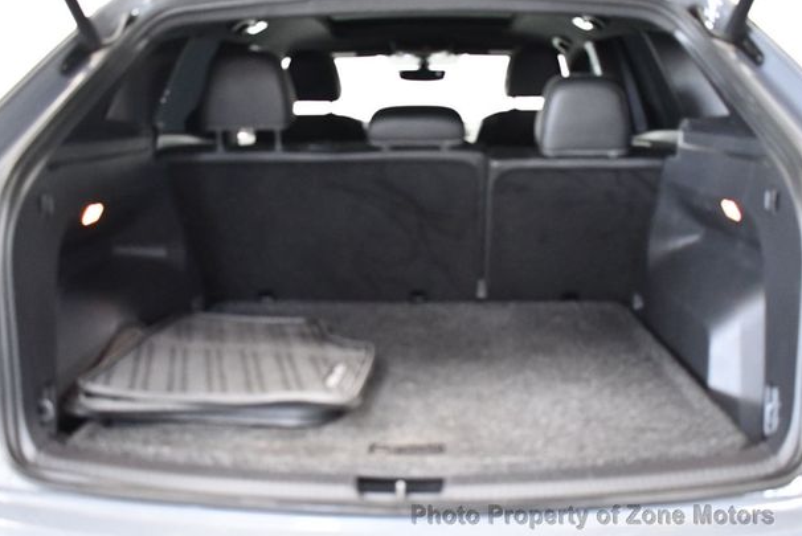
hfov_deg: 50.7
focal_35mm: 38
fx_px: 847
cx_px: 396
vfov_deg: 35.1
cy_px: 258
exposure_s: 1/60
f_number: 3.5
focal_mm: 18
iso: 4000
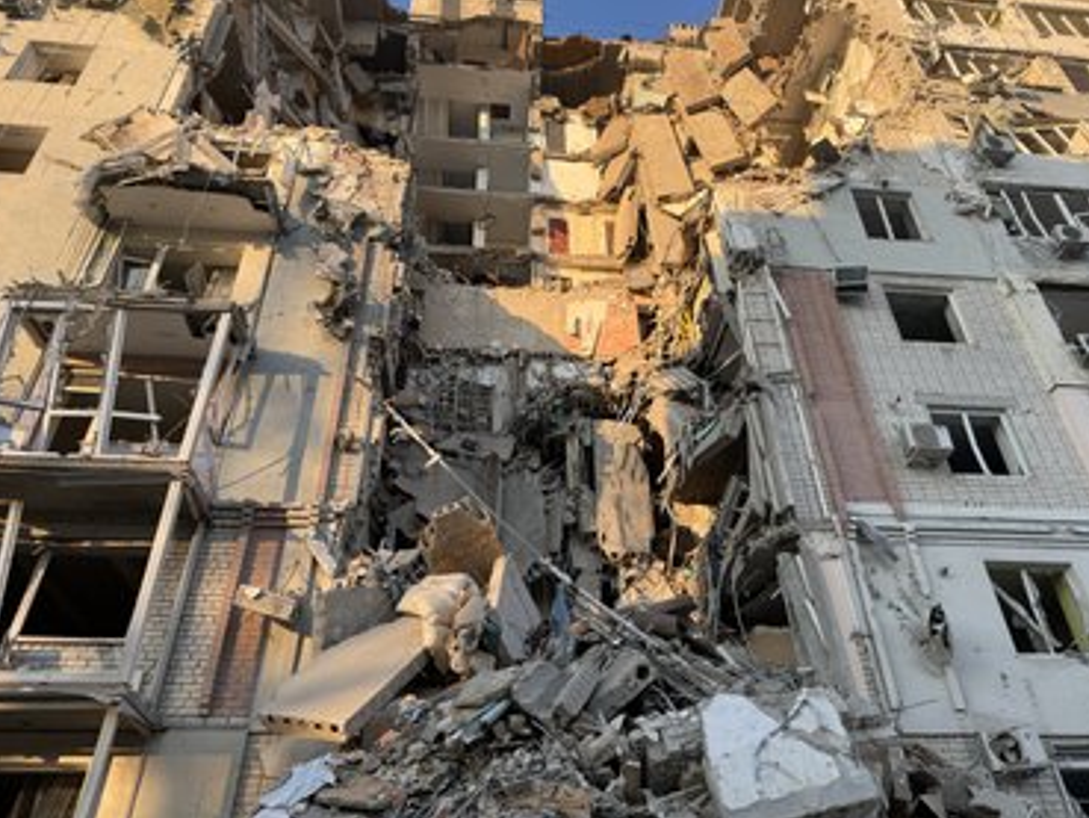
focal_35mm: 26
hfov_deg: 67.3
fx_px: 818
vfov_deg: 53.1
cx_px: 567
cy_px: 416
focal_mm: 6.86
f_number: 1.78
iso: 80
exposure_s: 1/912
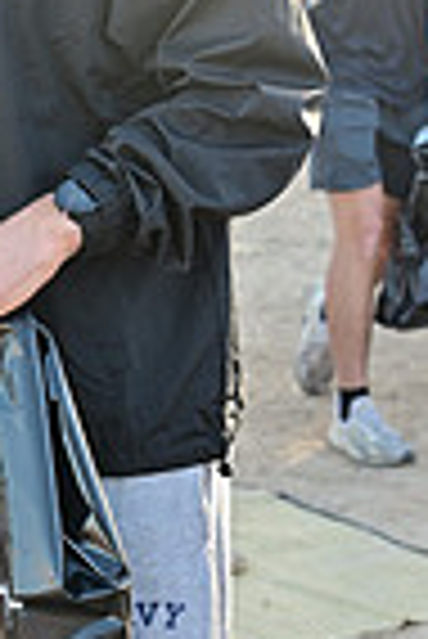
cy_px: 194
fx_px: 2419
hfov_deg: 9.9
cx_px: -137
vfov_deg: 15.0
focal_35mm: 136
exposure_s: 1/320
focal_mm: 43
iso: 320
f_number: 4
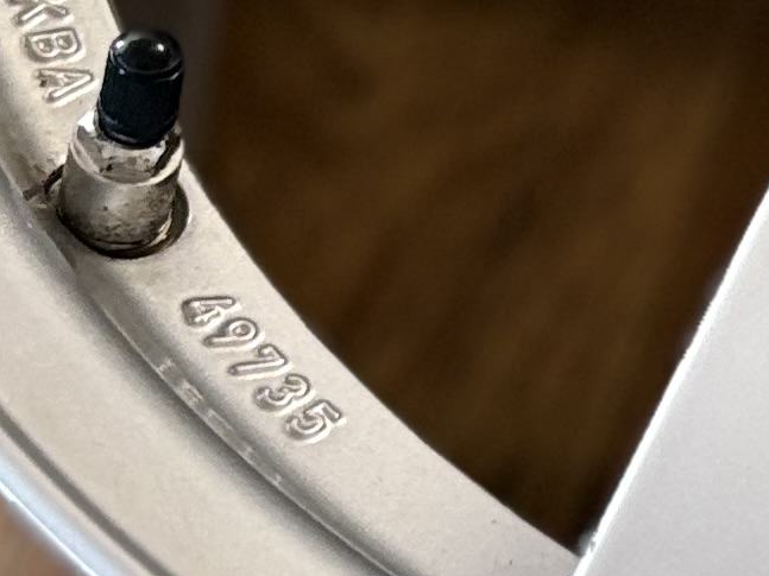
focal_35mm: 162
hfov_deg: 11.4
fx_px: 3598
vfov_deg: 9.0
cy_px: -257
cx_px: 1368
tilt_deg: -55.8
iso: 200
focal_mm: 5.96
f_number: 1.6
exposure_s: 1/50
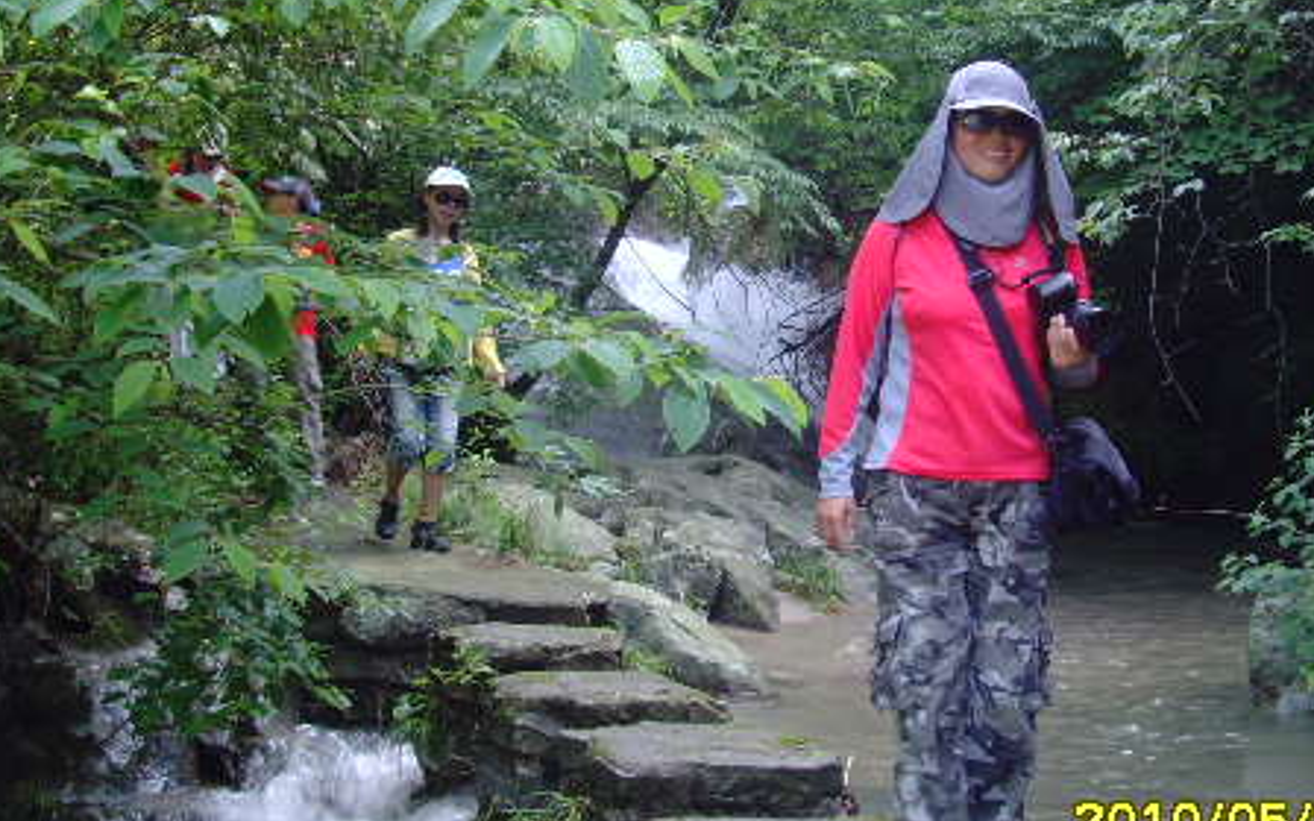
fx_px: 2113
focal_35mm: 59
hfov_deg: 34.4
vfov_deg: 21.9
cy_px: 264
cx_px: 780
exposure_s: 1/45
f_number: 3.5
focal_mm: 6.6
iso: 120
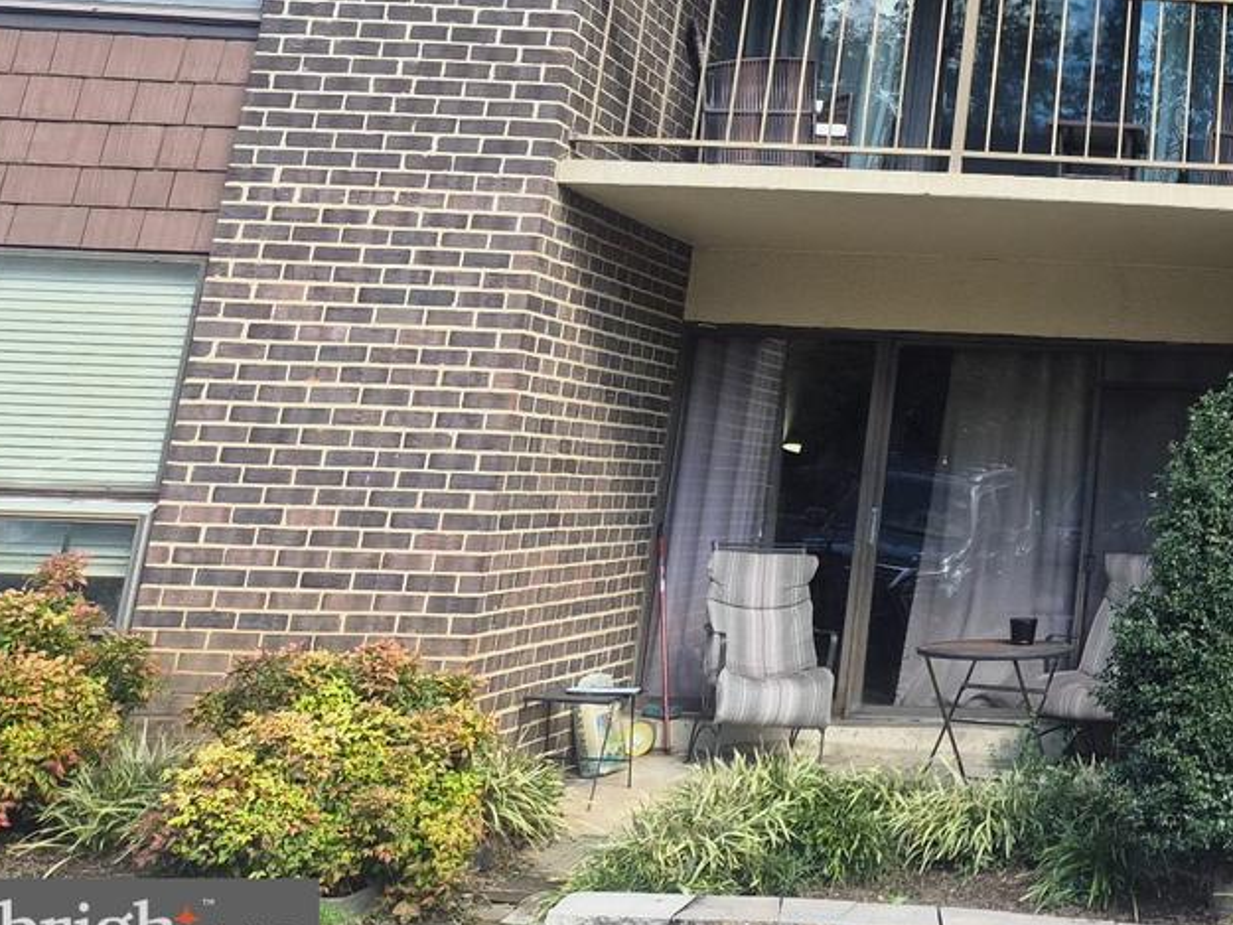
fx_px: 1888
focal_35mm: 53
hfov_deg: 31.6
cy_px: -73
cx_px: 1393
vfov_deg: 25.7
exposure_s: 1/1168
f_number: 1.8
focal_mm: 5.4
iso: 80
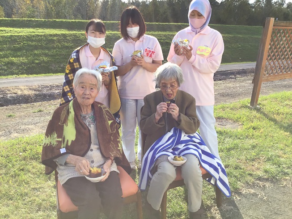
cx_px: 146
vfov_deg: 45.5
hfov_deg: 58.3
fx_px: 262
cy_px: 110
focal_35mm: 31
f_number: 2.4
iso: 25
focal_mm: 3.3
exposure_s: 1/543
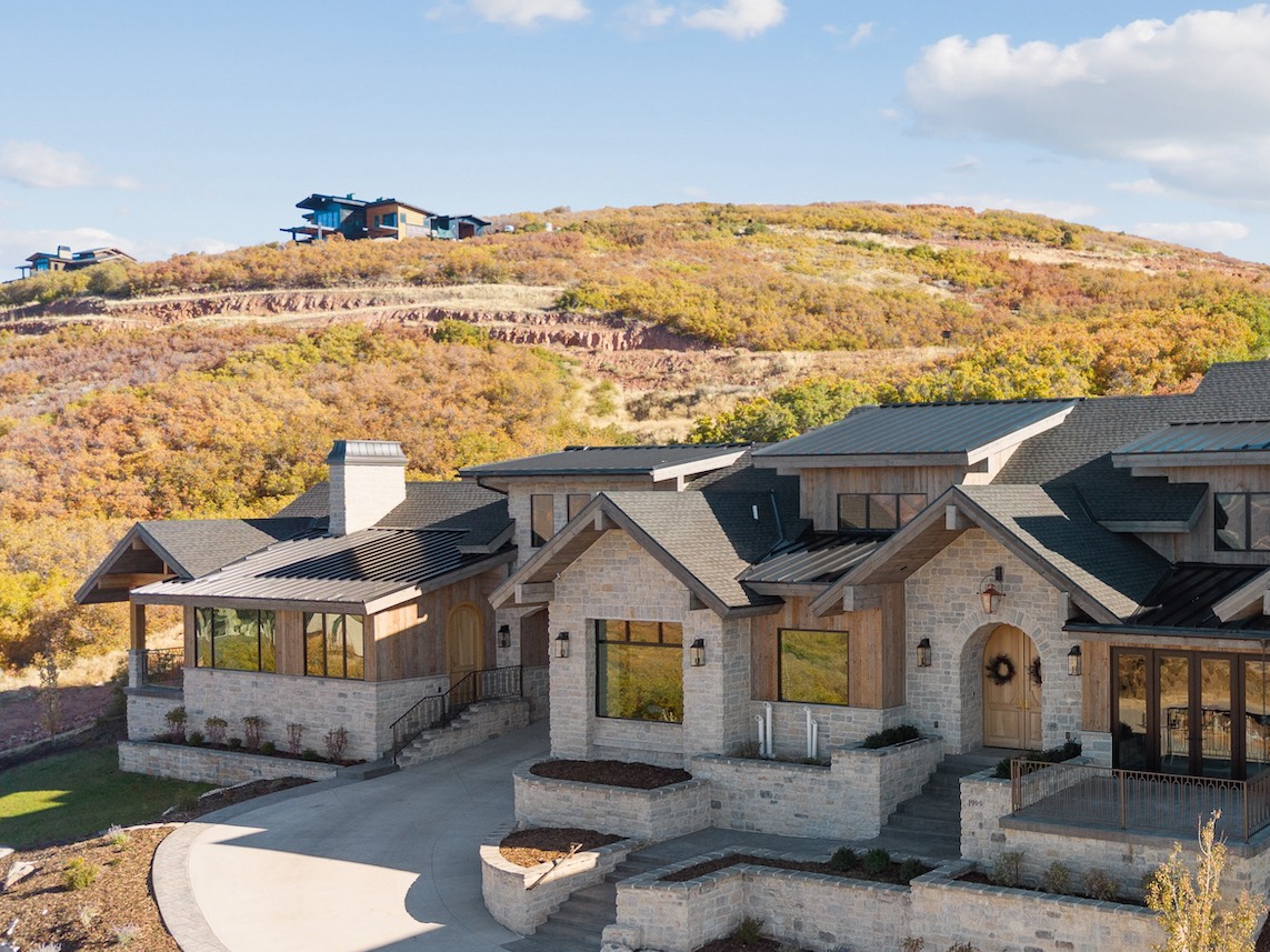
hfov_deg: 42.3
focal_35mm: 42
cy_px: 551
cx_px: 1059
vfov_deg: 34.3
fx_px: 1541
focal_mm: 8.7
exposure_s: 1/1600
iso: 130
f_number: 1.8
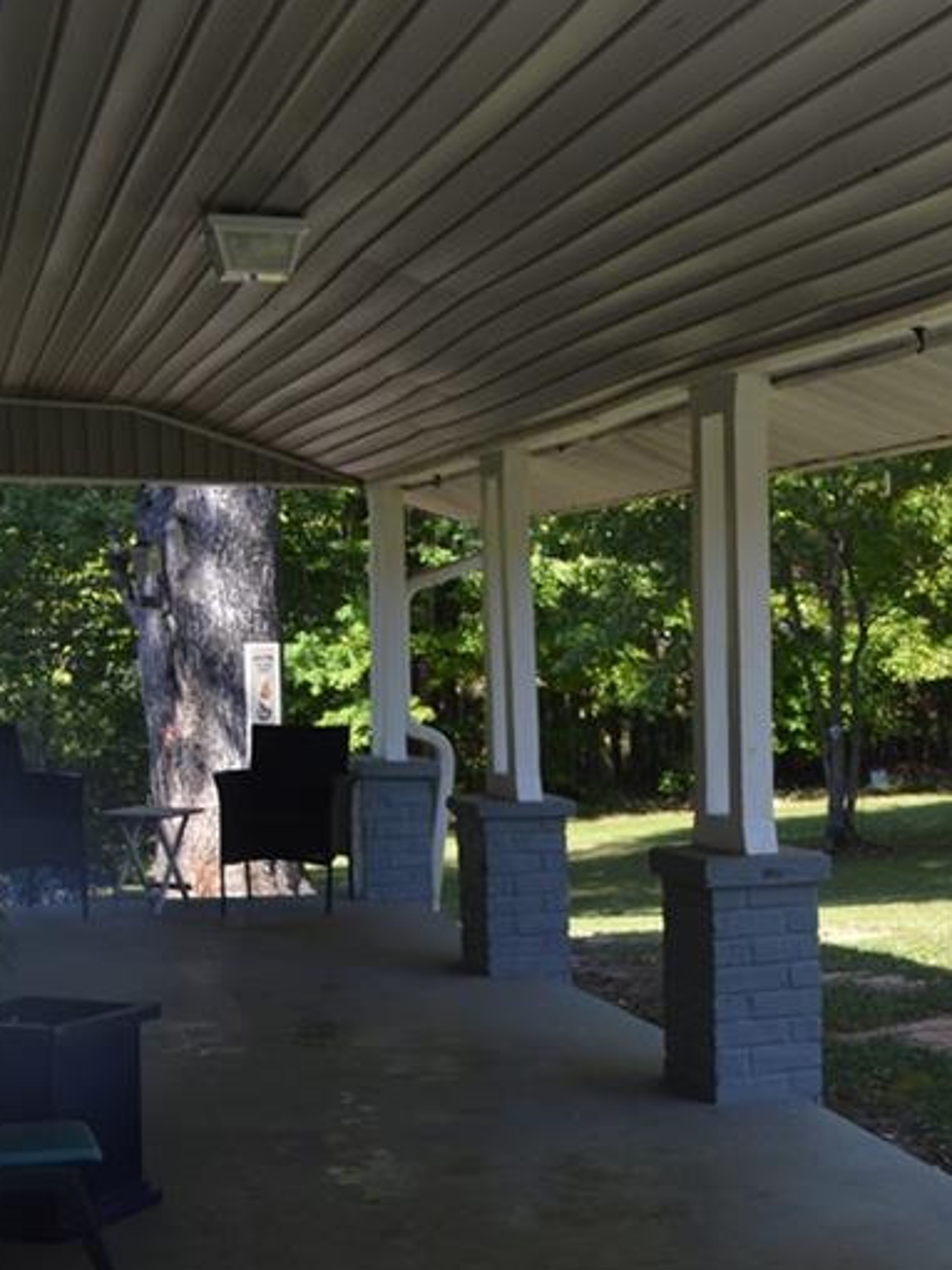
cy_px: 820
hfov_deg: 25.3
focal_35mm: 52
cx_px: 1136
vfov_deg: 36.5
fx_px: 1908
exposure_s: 1/125
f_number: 5.6
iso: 110
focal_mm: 18
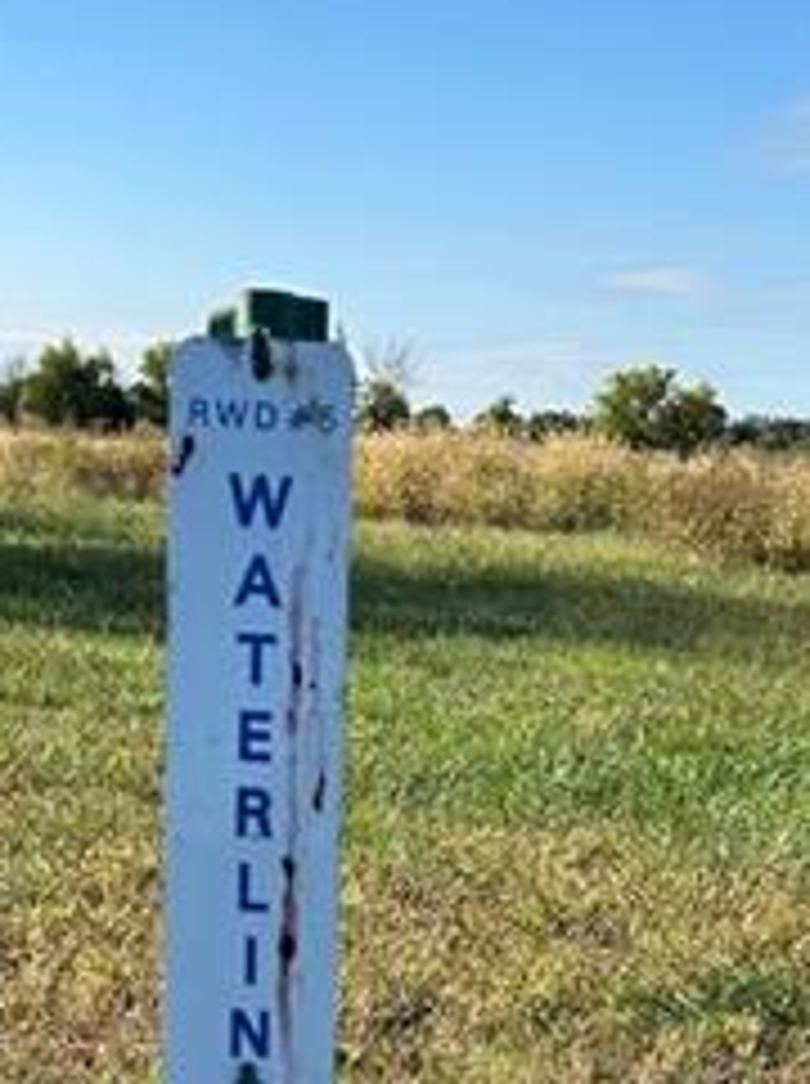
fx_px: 2596
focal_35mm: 83
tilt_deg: -18.8
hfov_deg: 17.7
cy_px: 1336
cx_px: 472
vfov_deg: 21.7
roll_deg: -2.6
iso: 50
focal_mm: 5.7
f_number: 1.5
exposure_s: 1/2571
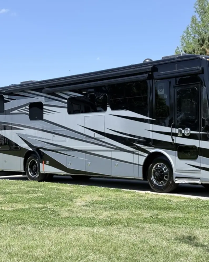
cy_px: 132
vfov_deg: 30.0
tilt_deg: +4.5
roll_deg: +1.4
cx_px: 124
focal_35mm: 63
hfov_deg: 24.2
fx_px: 487
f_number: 1.78
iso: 64
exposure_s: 1/2976
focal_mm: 6.76
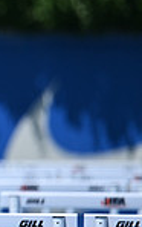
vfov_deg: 1.3
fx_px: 9826
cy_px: 81
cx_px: -270
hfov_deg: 0.8
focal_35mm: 1593
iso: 320
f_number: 4.5
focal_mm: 400
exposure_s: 1/3200
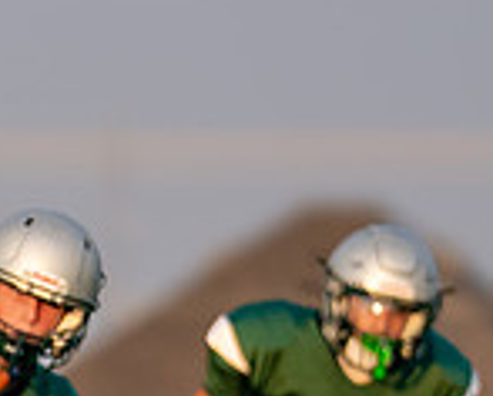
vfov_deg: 1.2
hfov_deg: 1.5
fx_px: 18920
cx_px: -400
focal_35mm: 1295
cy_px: 512
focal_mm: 200
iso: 250
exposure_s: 1/2000
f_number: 2.8
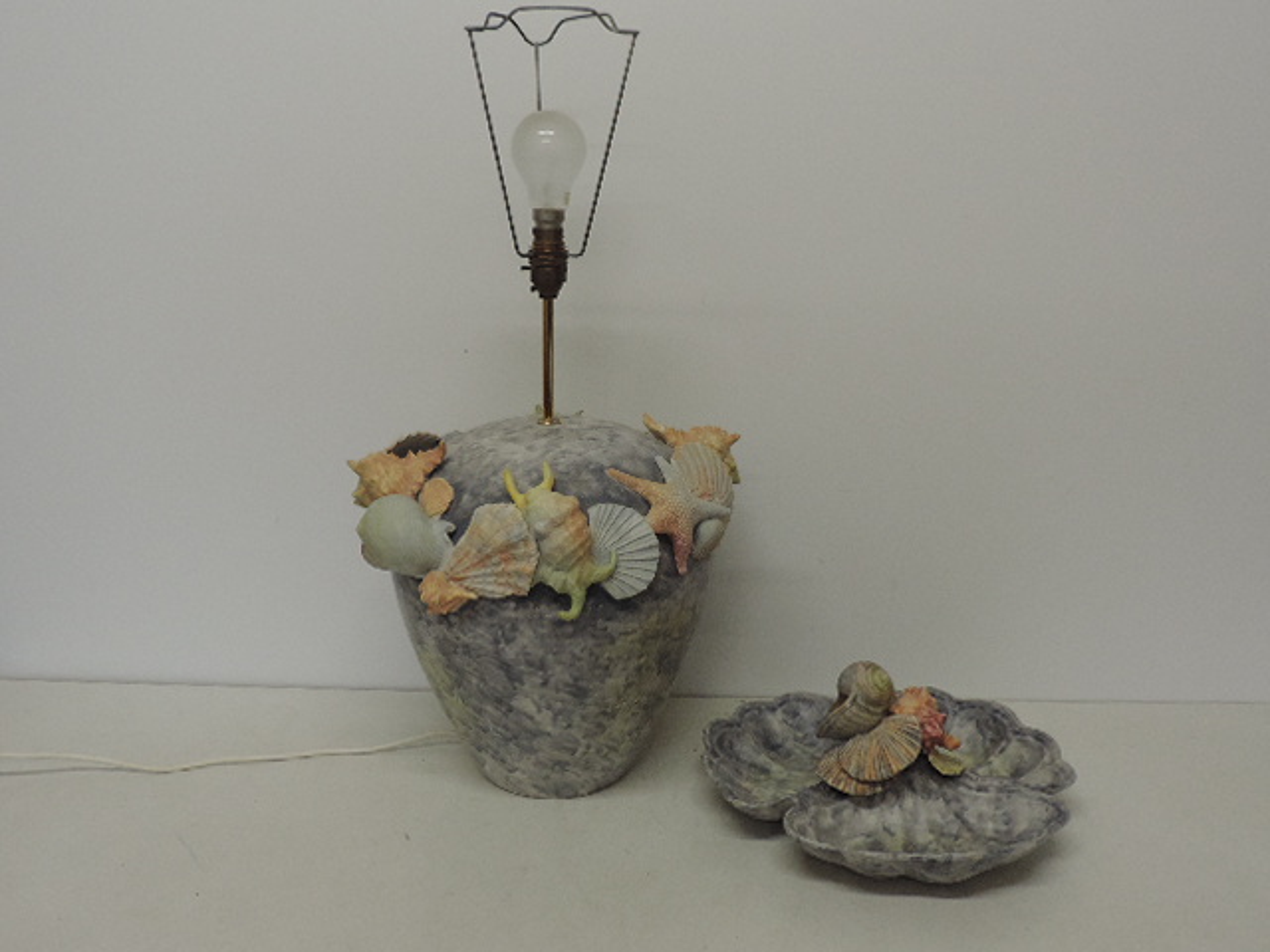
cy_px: 476
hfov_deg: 55.4
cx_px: 635
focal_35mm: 33
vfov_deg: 42.9
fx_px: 1211
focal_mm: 5.8
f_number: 3.2
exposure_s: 1/50
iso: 320
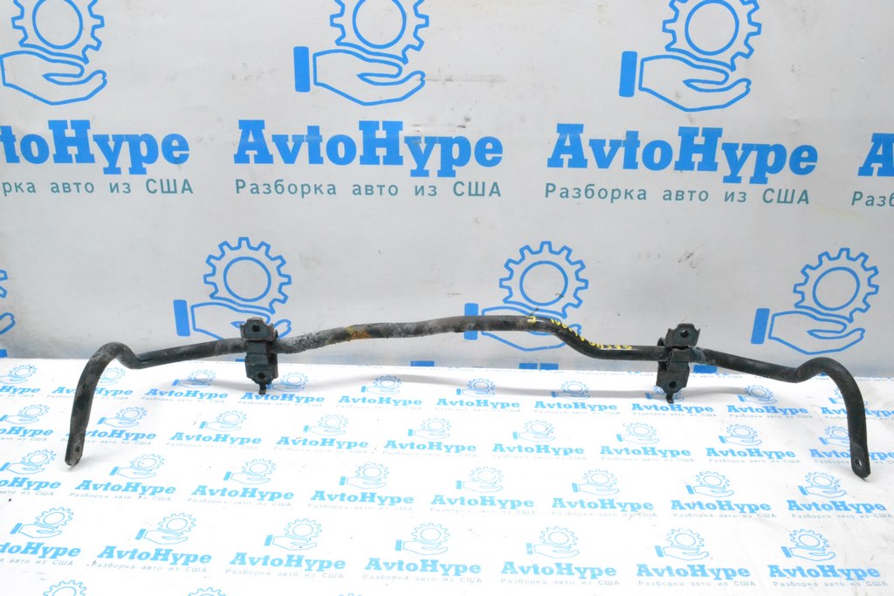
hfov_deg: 57.2
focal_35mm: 33
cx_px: 447
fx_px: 820
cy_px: 298
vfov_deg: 40.0
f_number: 18
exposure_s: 1/50
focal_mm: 22
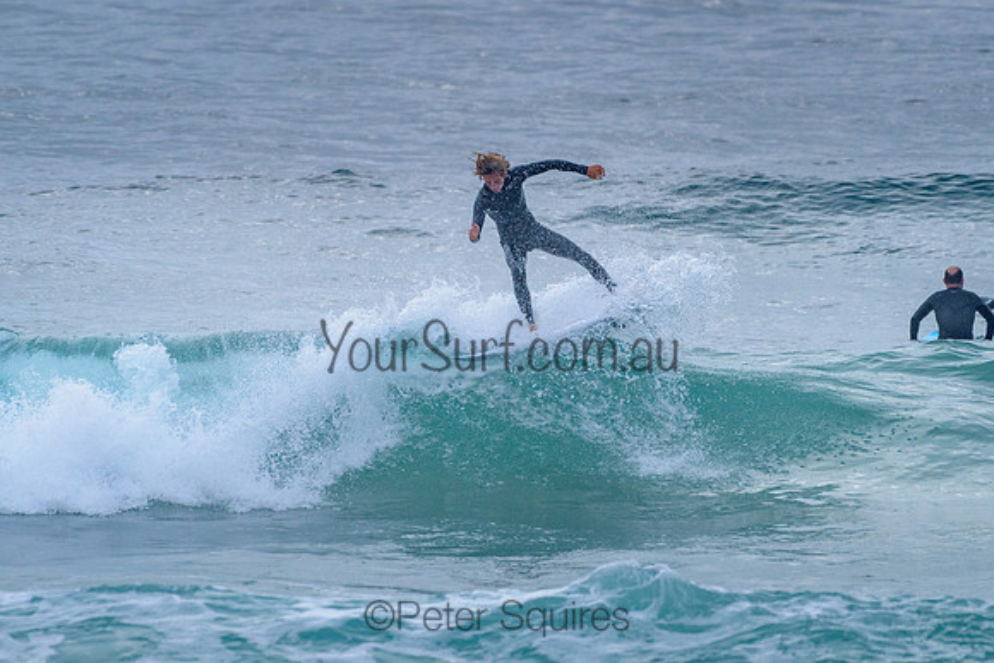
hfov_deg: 3.4
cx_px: 547
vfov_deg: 2.2
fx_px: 16925
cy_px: 315
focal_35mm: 613
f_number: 5.6
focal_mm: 500
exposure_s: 1/2000
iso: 1400
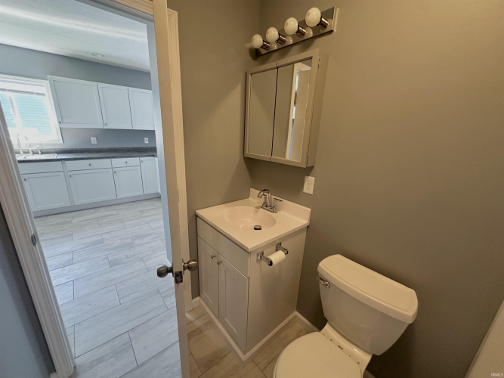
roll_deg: -3.0
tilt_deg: -15.3
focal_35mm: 14
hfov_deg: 102.1
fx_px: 204
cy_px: 189
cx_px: 252
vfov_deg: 85.7
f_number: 2.2
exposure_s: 1/60
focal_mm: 2.22
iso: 160
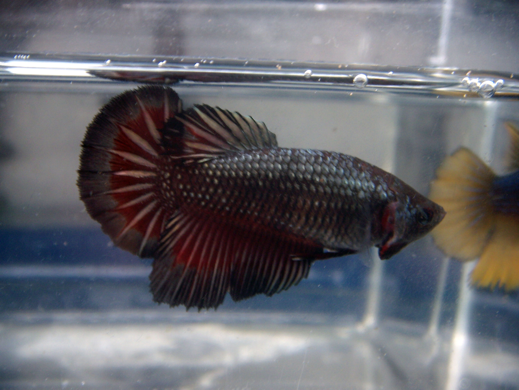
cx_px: 260
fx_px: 570
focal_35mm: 38
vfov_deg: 37.7
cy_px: 195
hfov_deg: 49.0
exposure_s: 1/28.7
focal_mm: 6.4
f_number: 3.5
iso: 100
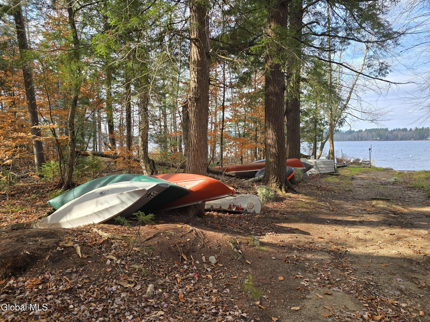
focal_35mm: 23
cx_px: 215
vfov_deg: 58.9
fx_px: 286
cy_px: 161
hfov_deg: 73.9
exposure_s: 1/205
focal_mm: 6.3
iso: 12
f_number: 1.7
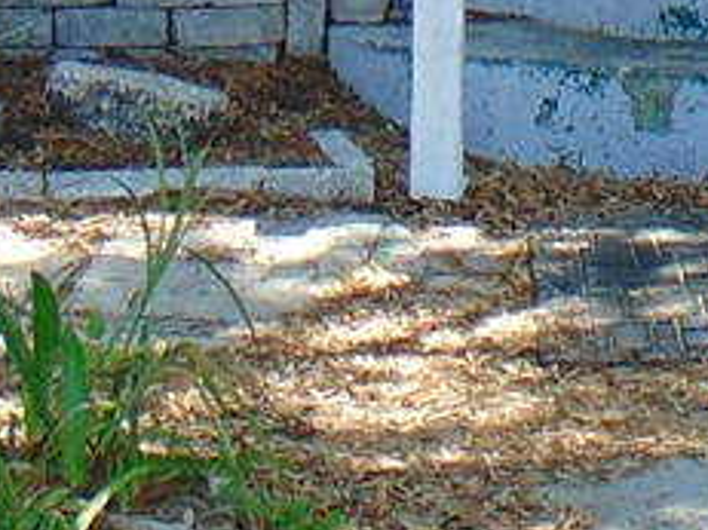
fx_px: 3537
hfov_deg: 11.4
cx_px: 650
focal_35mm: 173
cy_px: -398
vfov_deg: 8.3
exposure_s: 1/125
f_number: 3
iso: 80
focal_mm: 4.5
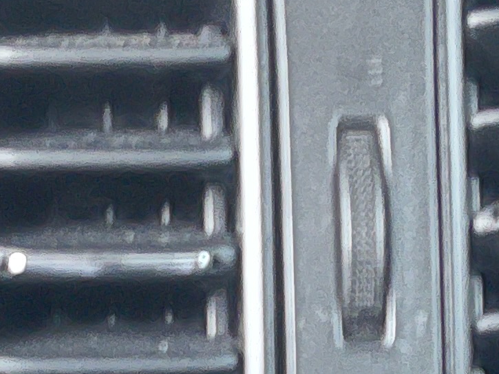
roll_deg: -2.5
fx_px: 2004
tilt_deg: -28.1
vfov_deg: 10.4
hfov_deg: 14.2
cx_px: 264
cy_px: 518
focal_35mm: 139
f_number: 1.6
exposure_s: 1/15
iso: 1000
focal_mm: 5.1
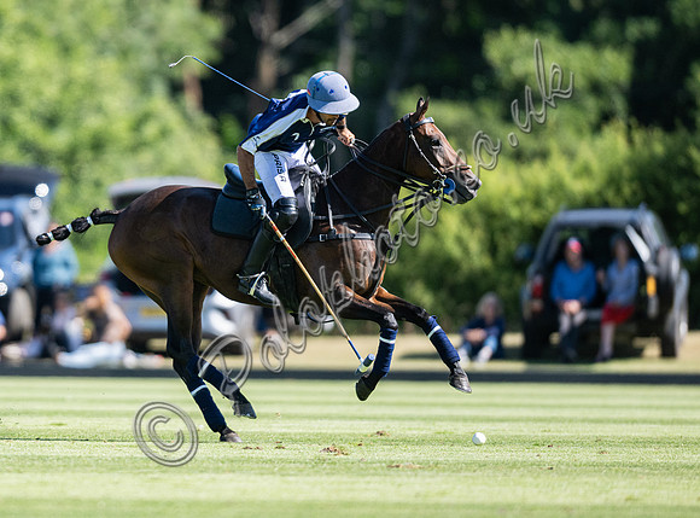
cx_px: 143
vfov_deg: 2.3
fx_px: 12986
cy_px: 314
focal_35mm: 645
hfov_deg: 3.1
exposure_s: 1/4000
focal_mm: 400
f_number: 3.2
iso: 400
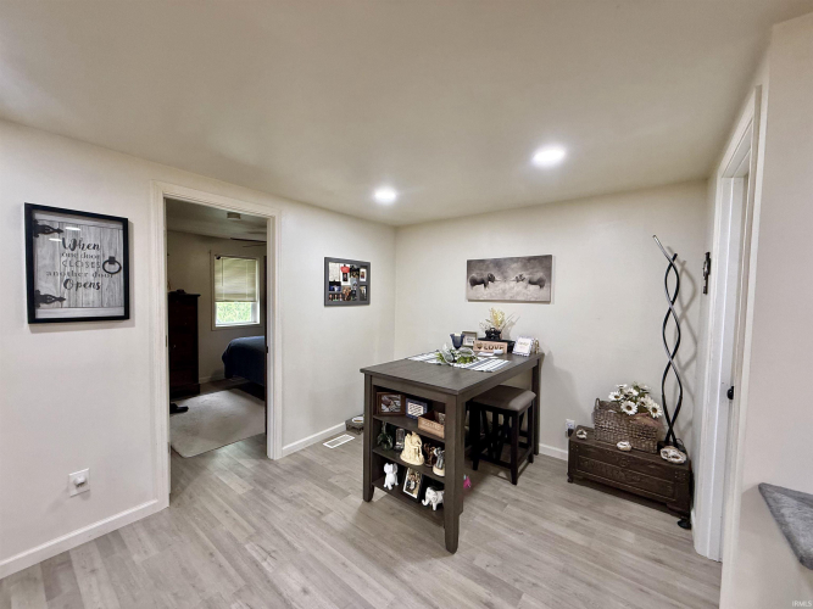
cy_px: 304
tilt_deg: -0.2
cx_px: 406
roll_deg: +0.7
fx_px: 329
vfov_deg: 85.7
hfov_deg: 102.1
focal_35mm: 14
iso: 160
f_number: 2.2
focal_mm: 2.22
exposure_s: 1/60
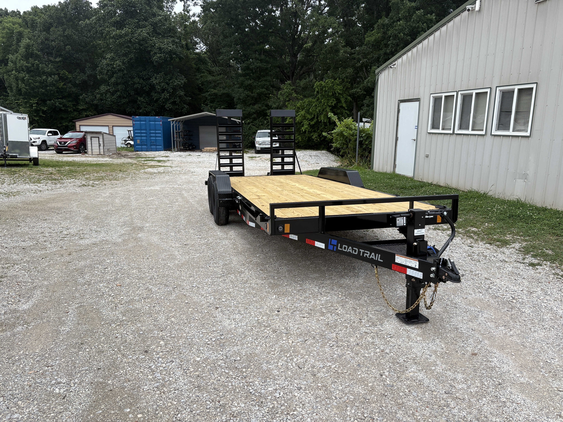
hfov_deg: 67.3
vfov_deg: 53.1
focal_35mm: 26
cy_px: 211
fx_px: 423
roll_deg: -1.2
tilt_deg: -11.2
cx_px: 282
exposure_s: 1/3279
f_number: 1.6
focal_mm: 5.96
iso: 50
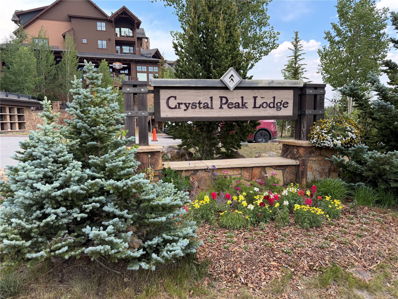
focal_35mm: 24
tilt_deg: -7.4
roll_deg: +1.5
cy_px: 150
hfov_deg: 71.6
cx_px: 199
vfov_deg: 56.8
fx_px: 276
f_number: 1.78
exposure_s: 1/1106
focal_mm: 6.76
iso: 100
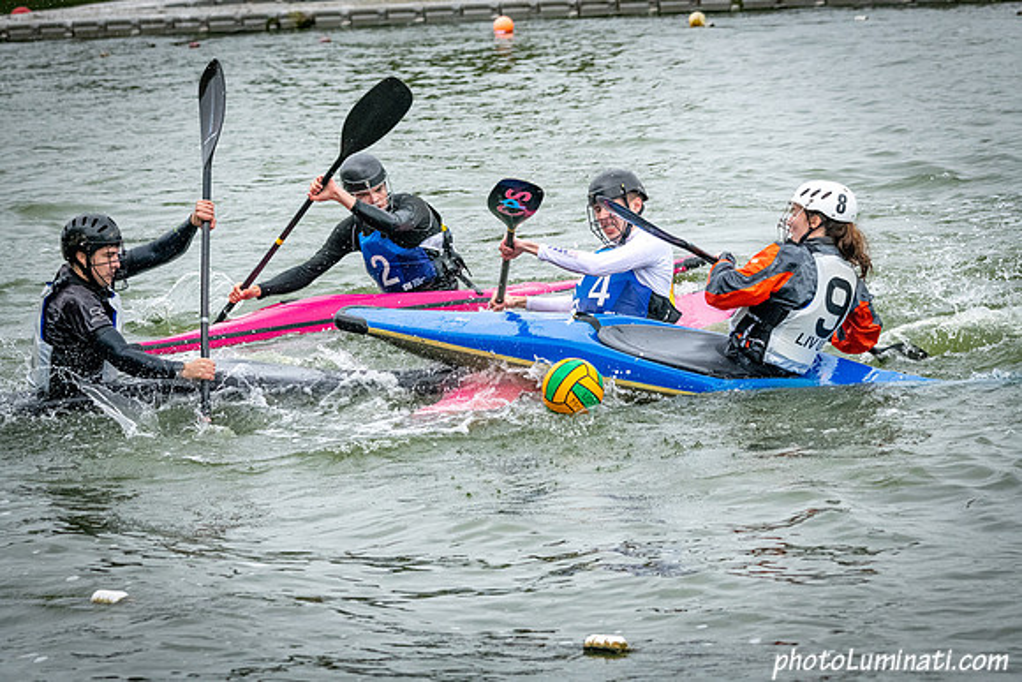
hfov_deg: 11.7
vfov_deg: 7.9
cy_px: 341
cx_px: 511
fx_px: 4969
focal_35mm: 175
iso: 3200
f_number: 8
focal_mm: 175
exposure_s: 1/2500
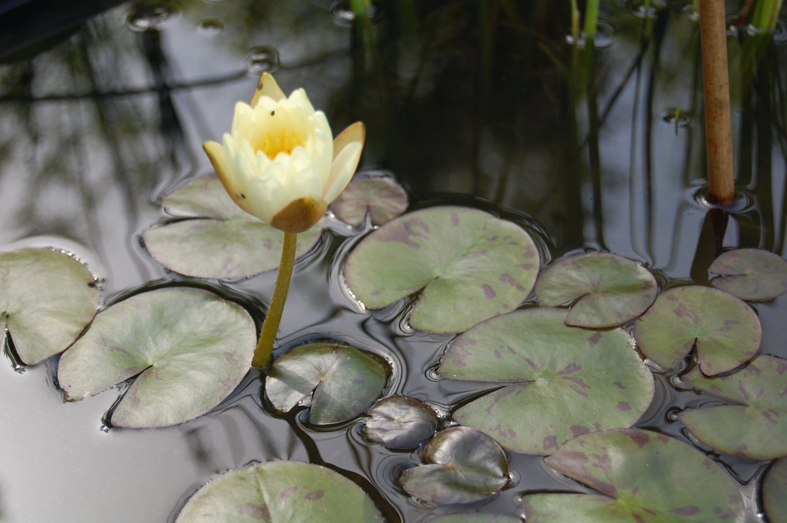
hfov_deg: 26.0
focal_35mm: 78
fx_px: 1704
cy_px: 262
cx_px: 394
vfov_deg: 17.5
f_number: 6.3
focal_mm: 52
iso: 200
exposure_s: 1/160
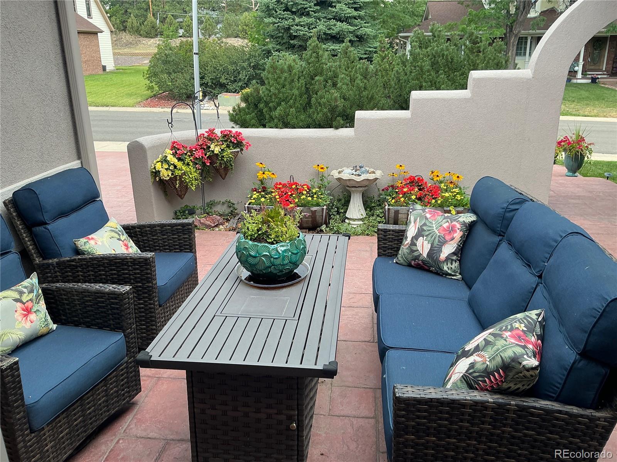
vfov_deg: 49.7
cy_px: 231
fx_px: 499
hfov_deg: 63.4
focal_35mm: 28
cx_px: 308
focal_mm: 3
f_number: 1.8
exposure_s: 1/155
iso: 20
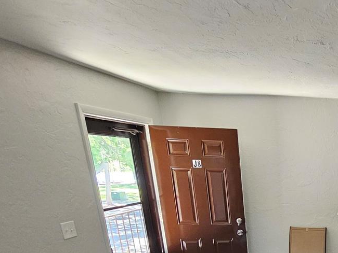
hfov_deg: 43.0
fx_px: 313
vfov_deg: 38.0
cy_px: 267
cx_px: 380
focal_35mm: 32
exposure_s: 1/60
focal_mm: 2.2
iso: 250
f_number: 2.2
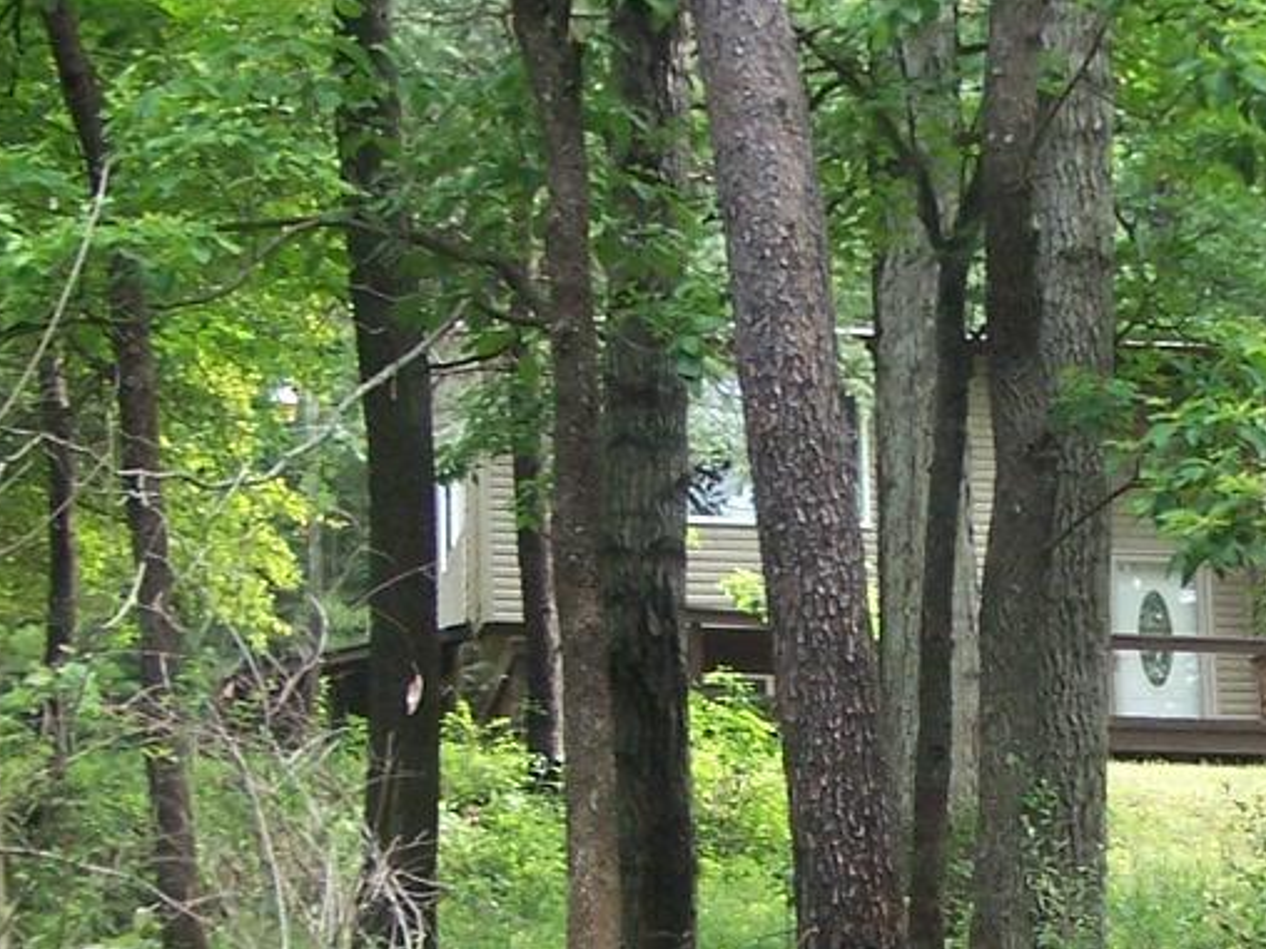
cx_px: 1097
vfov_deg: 12.7
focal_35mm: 116
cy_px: 849
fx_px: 4242
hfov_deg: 16.8
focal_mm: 6.3
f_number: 2.8
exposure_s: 1/100
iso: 80
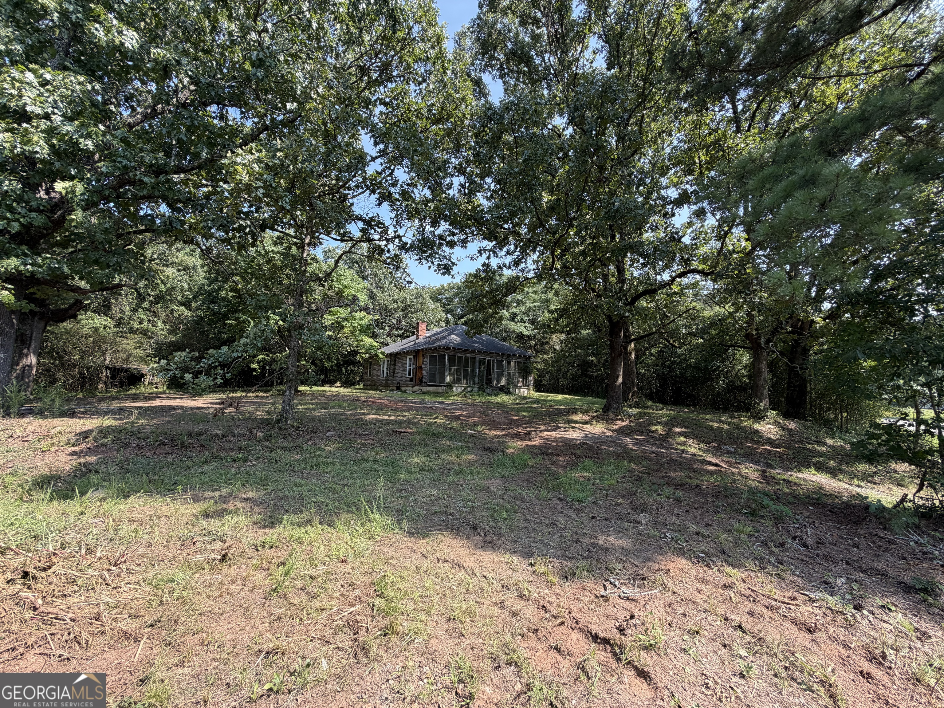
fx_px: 382
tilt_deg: +5.3
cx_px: 472
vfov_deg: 85.7
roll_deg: -1.5
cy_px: 354
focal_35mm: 14
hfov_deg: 102.1
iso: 64
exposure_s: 1/419
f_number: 2.2
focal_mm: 2.22
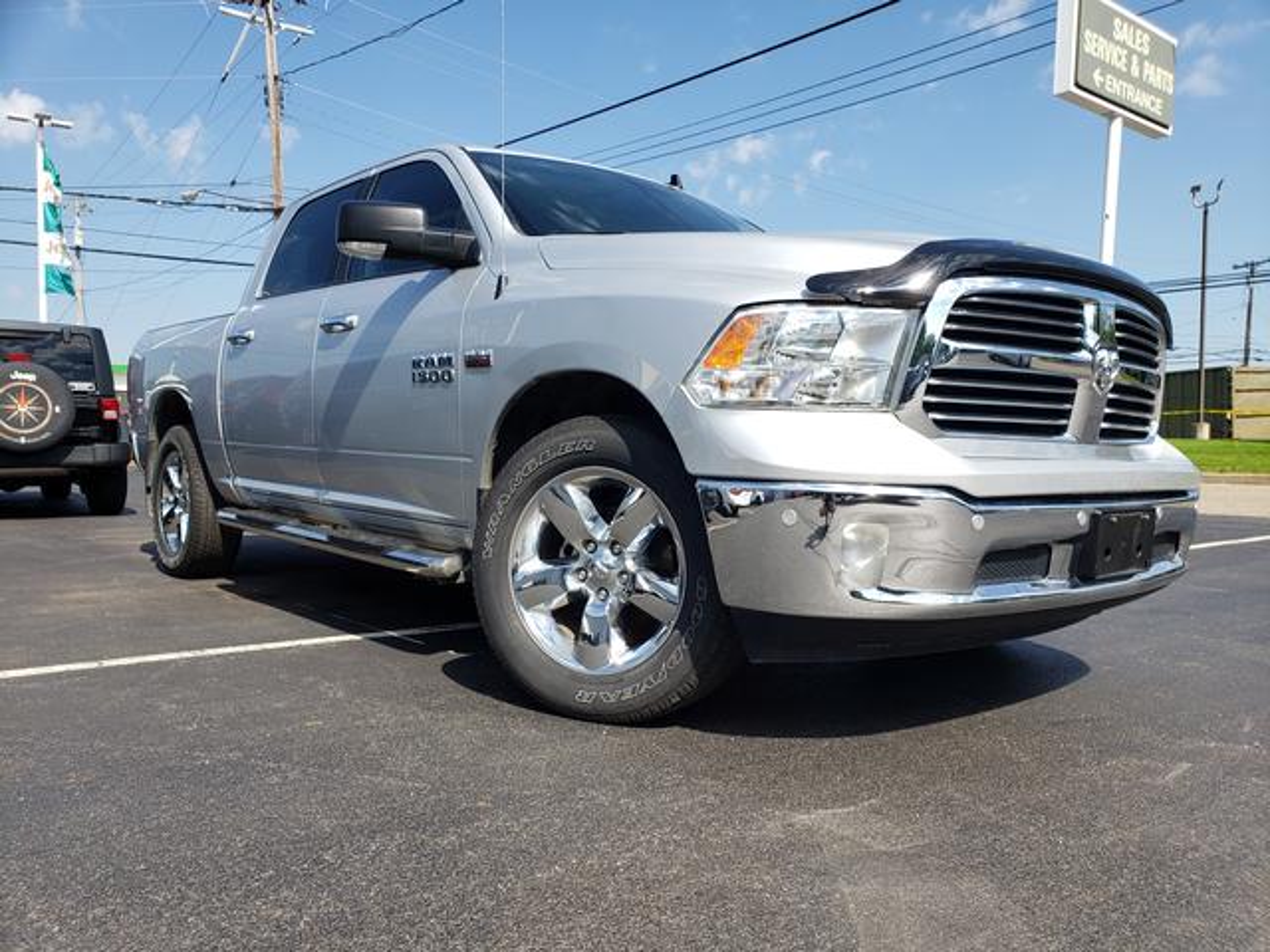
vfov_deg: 53.1
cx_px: 635
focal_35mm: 26
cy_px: 476
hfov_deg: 67.3
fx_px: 954
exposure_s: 1/952
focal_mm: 4.3
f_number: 2.4
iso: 50
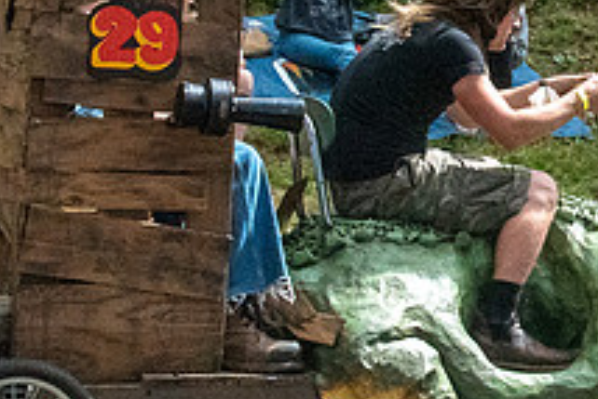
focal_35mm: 135
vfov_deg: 10.1
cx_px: 771
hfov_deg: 14.6
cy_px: 49
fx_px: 2244
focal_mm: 34
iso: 4000
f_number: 16
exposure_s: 1/2000
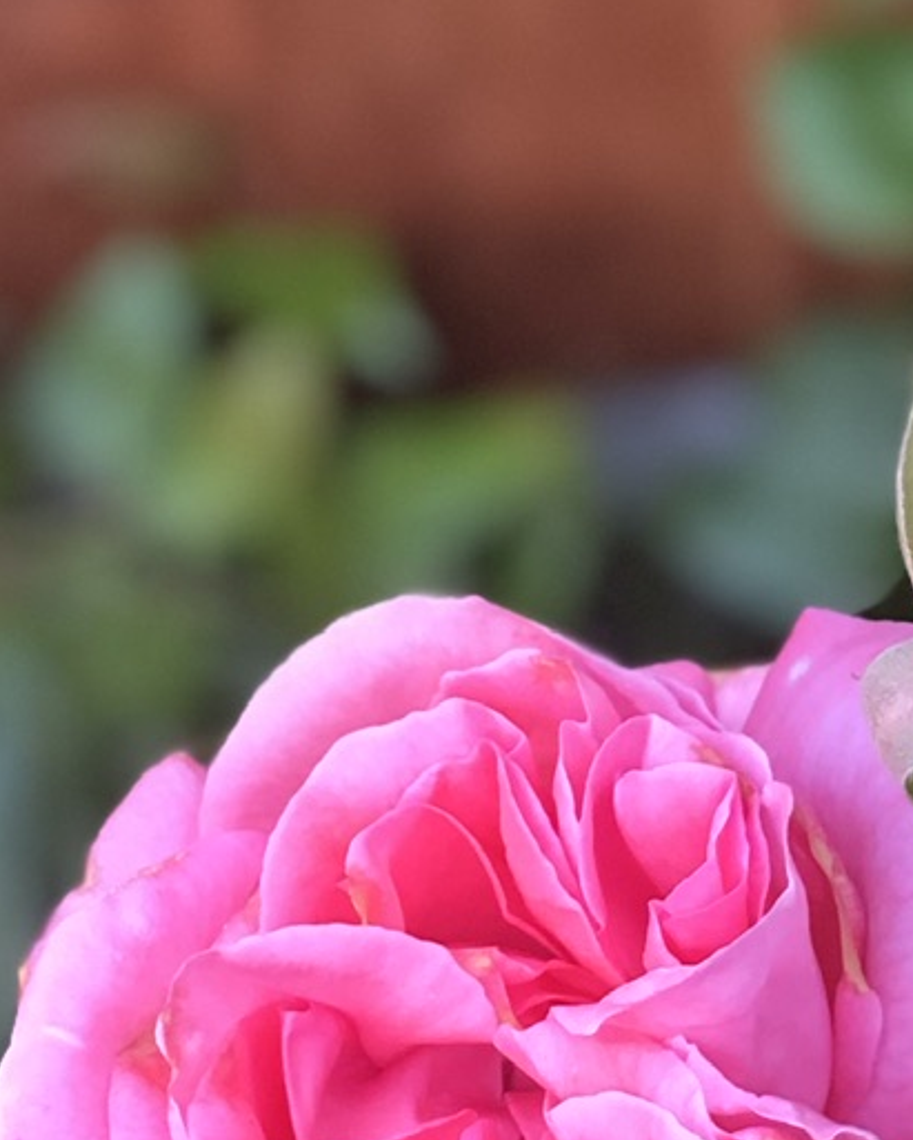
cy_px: 2193
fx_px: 7492
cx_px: 1613
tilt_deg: -52.6
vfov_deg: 8.3
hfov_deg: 6.8
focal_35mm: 222
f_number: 2.8
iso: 80
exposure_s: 1/30
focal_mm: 6.6
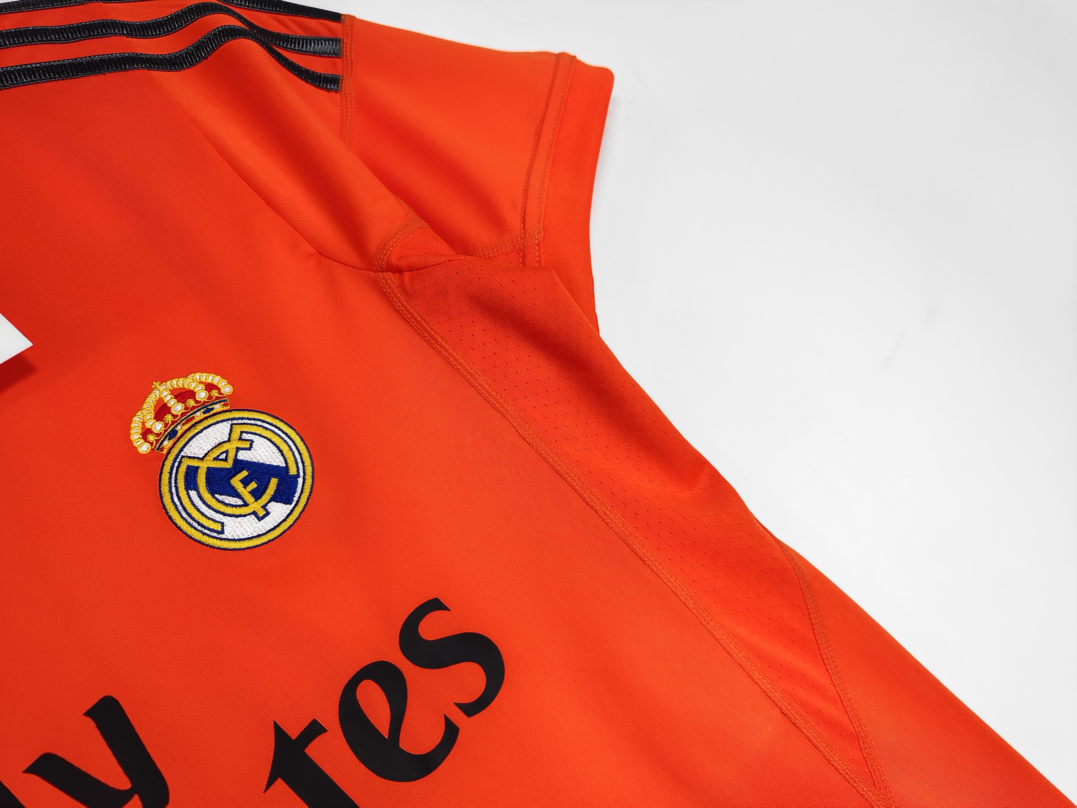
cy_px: 404
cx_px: 538
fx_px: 716
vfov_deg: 58.9
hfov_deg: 73.9
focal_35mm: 23
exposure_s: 1/100
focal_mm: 8.67
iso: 74
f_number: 1.75
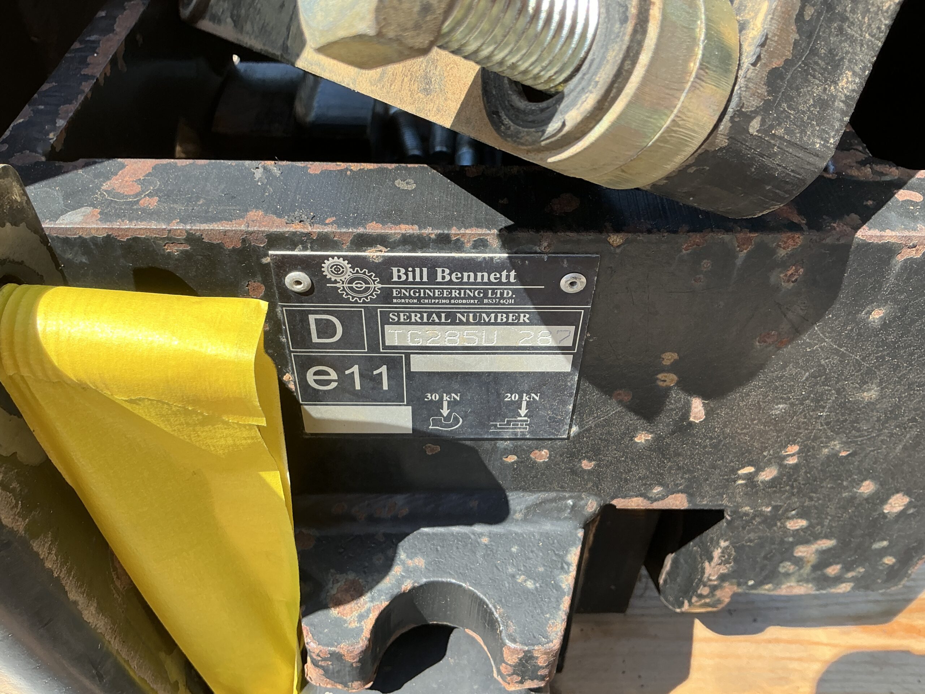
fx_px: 748
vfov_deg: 49.7
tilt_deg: -46.9
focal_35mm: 28
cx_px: 462
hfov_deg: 63.4
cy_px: 347
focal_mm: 3
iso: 25
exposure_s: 1/461
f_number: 1.8
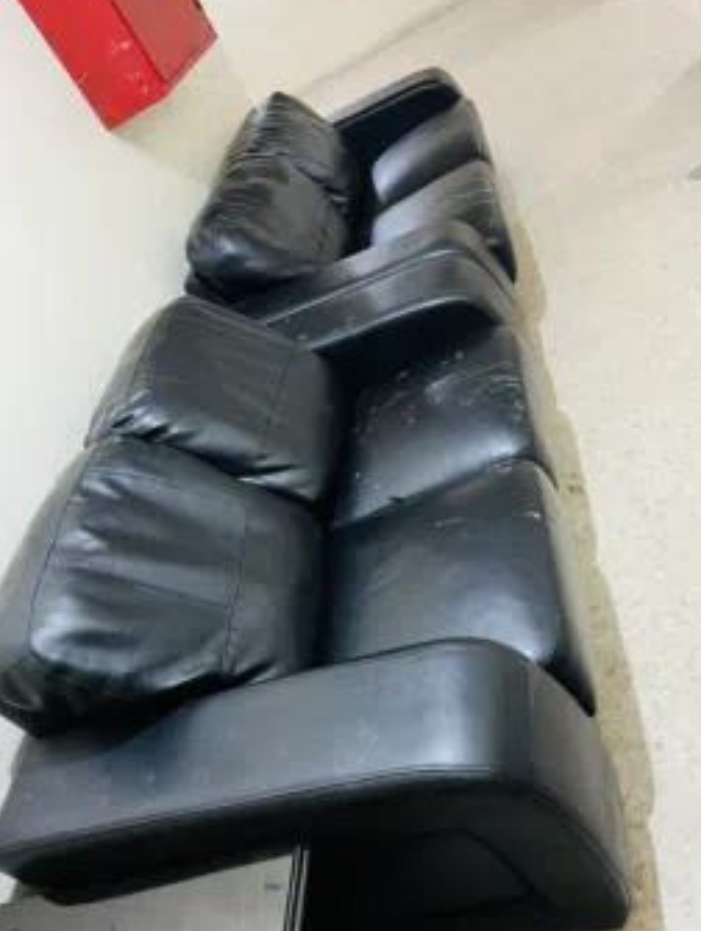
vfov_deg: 58.2
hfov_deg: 45.5
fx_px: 835
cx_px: 373
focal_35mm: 31
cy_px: 517
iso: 400
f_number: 1.5
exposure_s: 1/50
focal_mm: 5.7
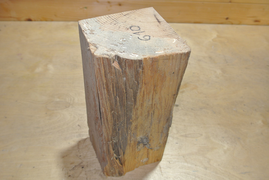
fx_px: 262
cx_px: 134
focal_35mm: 35
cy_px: 90
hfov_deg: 54.4
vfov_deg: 38.0
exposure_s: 1/60
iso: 200
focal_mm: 13.1
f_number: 4
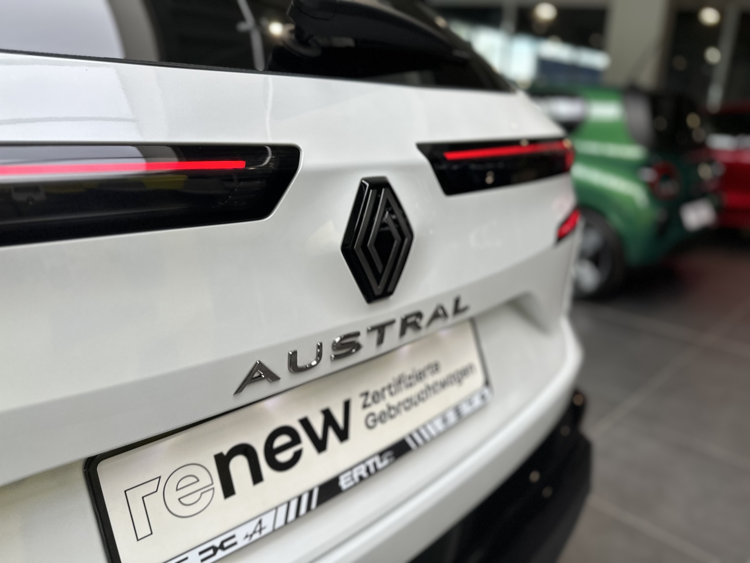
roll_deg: -1.5
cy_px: 282
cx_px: 375
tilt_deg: -14.1
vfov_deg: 56.8
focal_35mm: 24
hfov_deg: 71.6
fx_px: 520
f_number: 1.78
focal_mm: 6.86
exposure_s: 1/241
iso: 64
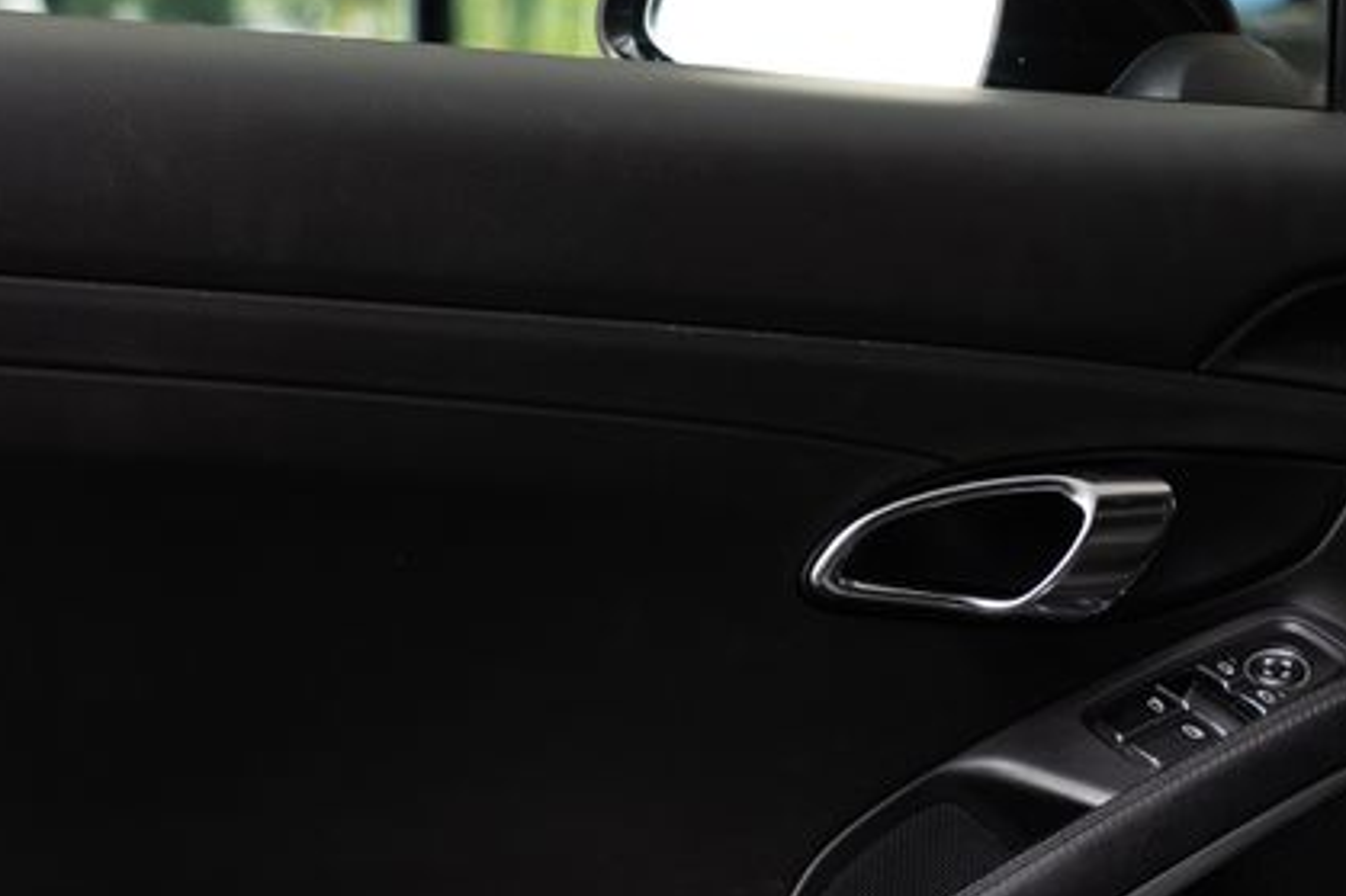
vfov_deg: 8.5
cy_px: 756
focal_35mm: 160
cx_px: 673
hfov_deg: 12.8
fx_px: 5980
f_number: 5
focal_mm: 56
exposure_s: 1/50
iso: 160
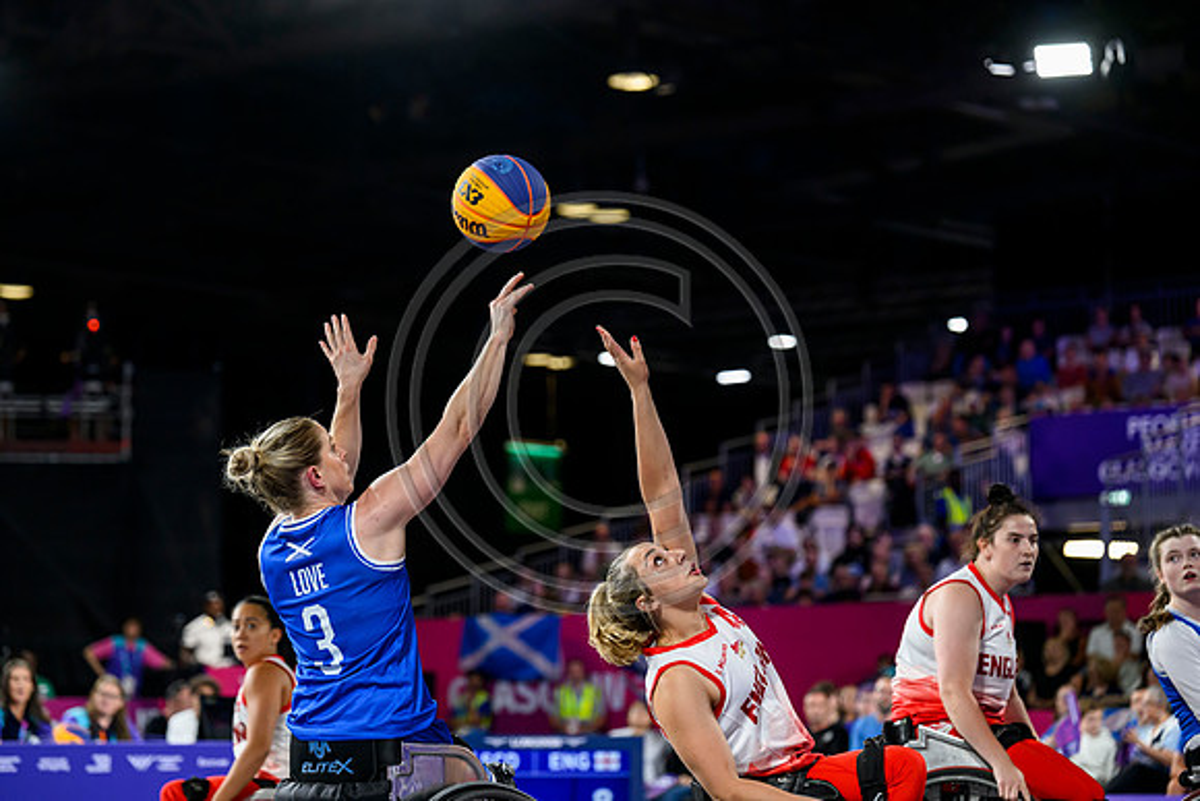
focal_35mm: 105
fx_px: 3501
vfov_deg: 13.0
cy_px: 400
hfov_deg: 19.5
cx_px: 600
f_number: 3.2
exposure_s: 1/1600
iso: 2500
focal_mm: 105
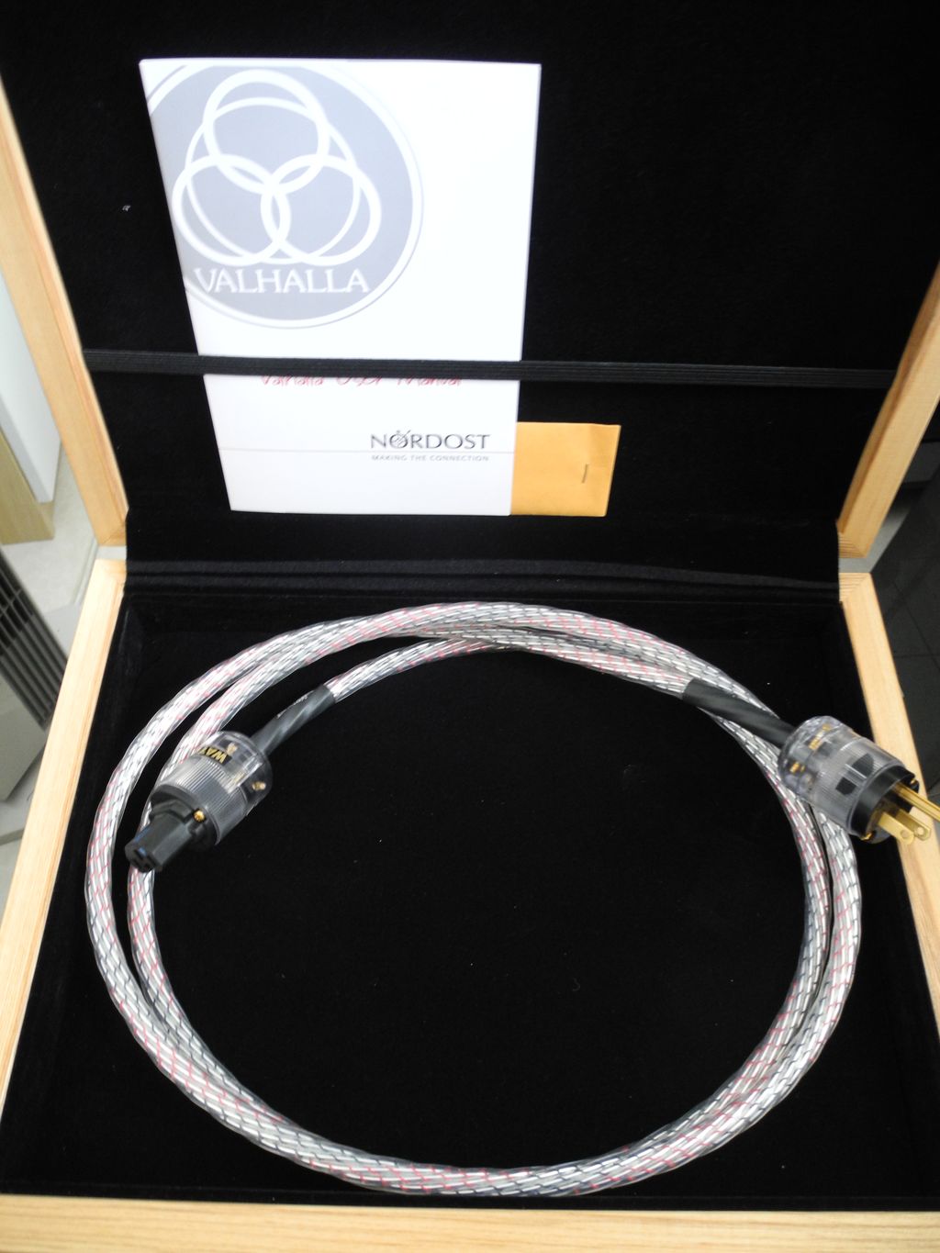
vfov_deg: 63.4
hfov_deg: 49.8
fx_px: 1014
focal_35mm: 28
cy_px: 626
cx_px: 470
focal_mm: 6
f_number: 2.8
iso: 400
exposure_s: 1/5.3
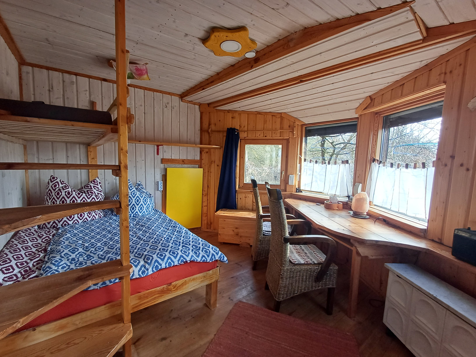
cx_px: 238
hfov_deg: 94.5
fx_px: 220
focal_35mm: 16
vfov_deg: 78.1
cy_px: 178
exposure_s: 1/50
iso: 64
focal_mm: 1.64
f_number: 2.2
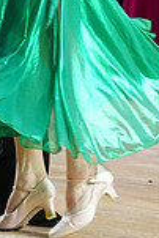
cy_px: -106
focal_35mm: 561
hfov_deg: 2.5
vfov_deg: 3.7
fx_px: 3708
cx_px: 48
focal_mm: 146
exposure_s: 1/250
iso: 2500
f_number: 4
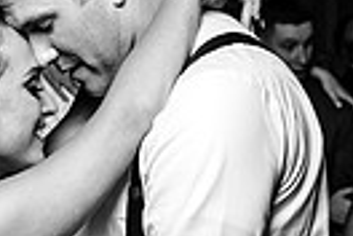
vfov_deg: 8.1
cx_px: 50
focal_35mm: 169
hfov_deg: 12.1
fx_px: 1657
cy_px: 195
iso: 2000
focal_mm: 35
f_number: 4
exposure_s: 1/200
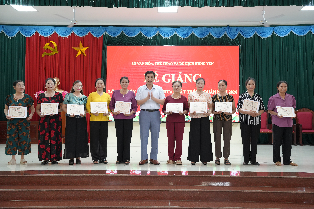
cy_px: 104
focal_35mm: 39
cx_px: 157
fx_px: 343
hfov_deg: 49.2
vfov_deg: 34.0
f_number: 4.5
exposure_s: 1/125
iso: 2500
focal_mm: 39.3
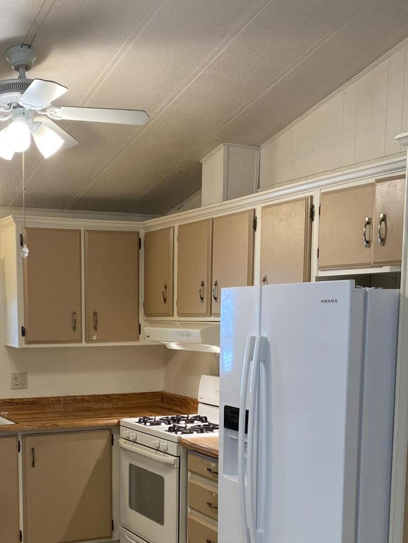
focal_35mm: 49
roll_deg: +0.5
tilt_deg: -6.8
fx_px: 770
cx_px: 115
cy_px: 410
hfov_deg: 29.3
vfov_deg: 37.9
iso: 125
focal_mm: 4.25
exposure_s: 1/120
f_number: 1.8
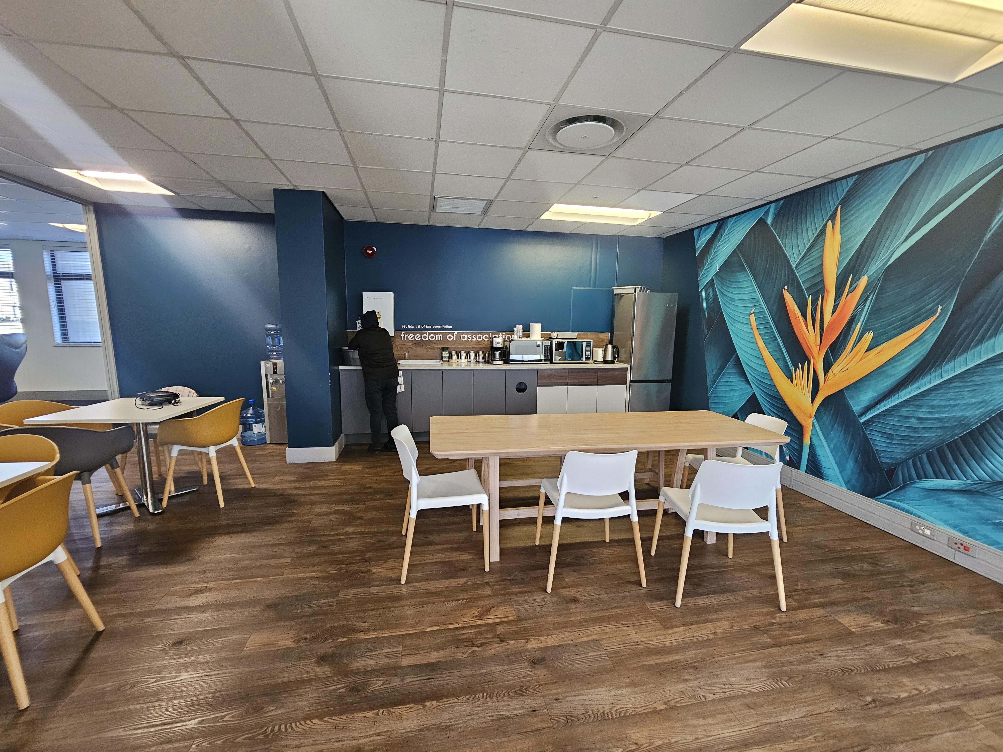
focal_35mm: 13
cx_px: 502
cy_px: 376
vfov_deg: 89.9
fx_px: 377
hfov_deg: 106.2
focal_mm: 2.2
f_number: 2.2
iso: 400
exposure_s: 1/50
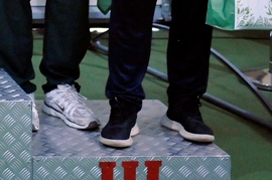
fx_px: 1275
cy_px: -169
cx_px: -191
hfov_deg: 11.4
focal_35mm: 169
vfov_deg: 7.8
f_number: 2.8
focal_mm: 38
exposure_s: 1/400
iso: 6400
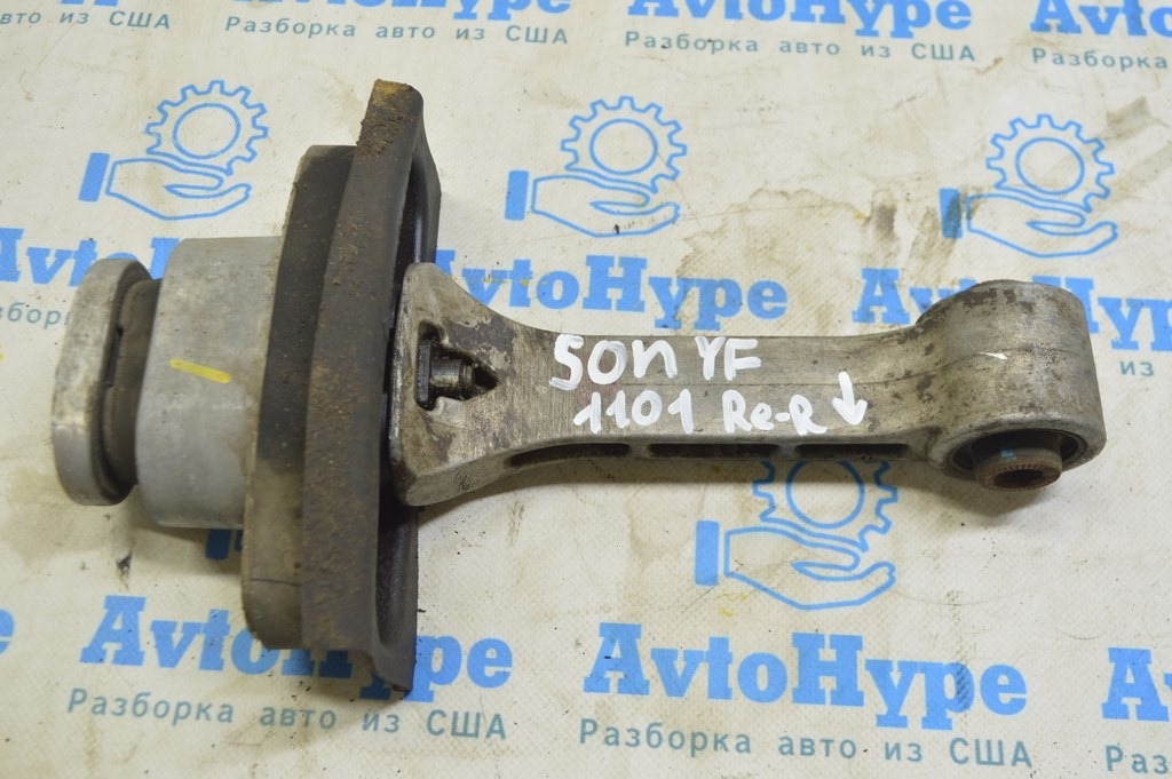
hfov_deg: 49.6
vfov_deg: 34.2
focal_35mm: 39
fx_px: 1269
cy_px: 390
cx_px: 586
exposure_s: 1/20
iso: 400
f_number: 5.6
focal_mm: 26
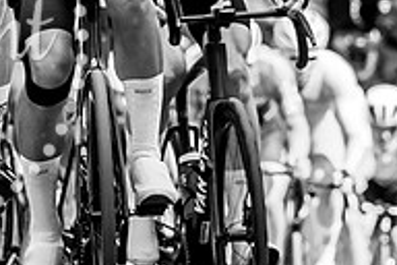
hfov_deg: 2.1
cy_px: -454
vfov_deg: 1.4
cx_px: 198
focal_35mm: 963
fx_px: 10619
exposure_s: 1/1000
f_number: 5
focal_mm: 162
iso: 400
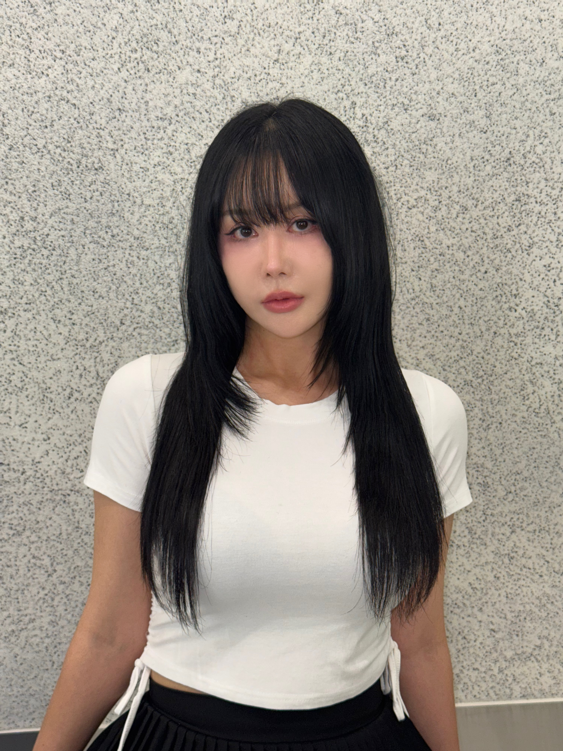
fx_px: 1041
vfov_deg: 39.7
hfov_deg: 30.3
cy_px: 376
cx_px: 282
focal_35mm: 48
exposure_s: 1/120
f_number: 1.78
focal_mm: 6.76
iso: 64
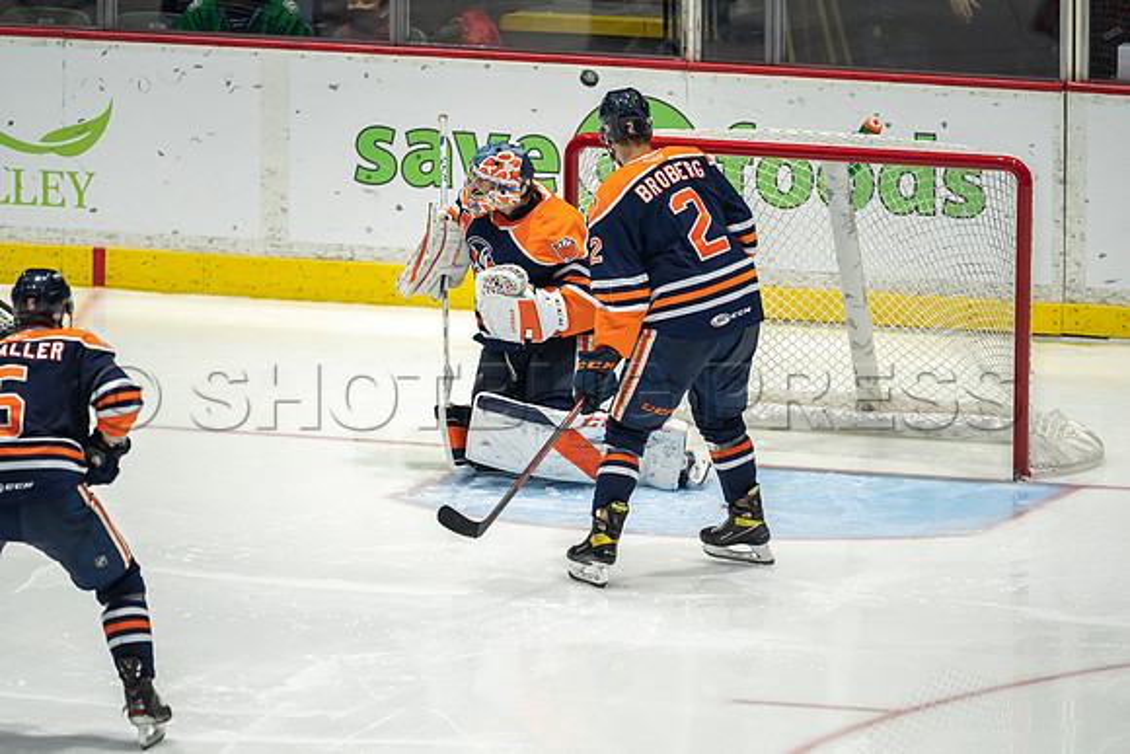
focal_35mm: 600
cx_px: 565
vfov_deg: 2.3
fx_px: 18837
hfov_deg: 3.4
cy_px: 377
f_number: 4
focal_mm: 600
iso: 1600
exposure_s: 1/640
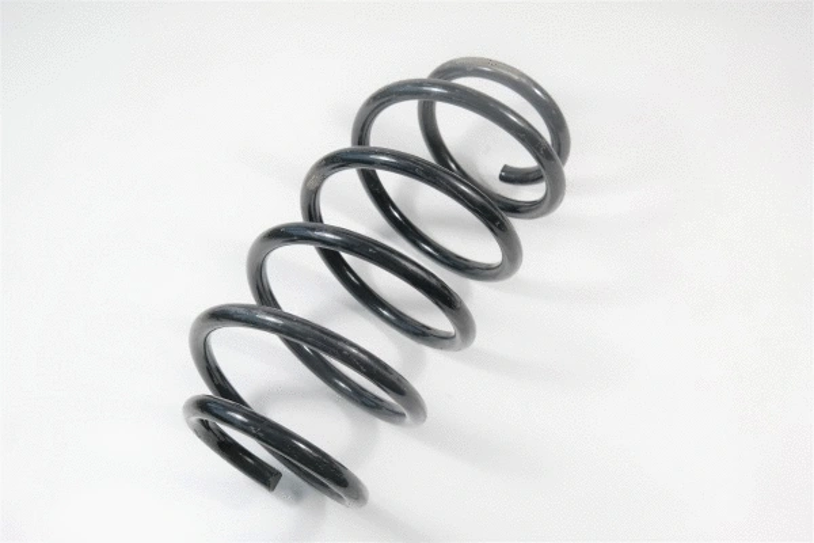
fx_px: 1040
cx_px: 407
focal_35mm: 46
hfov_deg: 42.7
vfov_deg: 29.2
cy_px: 272
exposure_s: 1/50
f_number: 4.5
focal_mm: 30
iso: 200
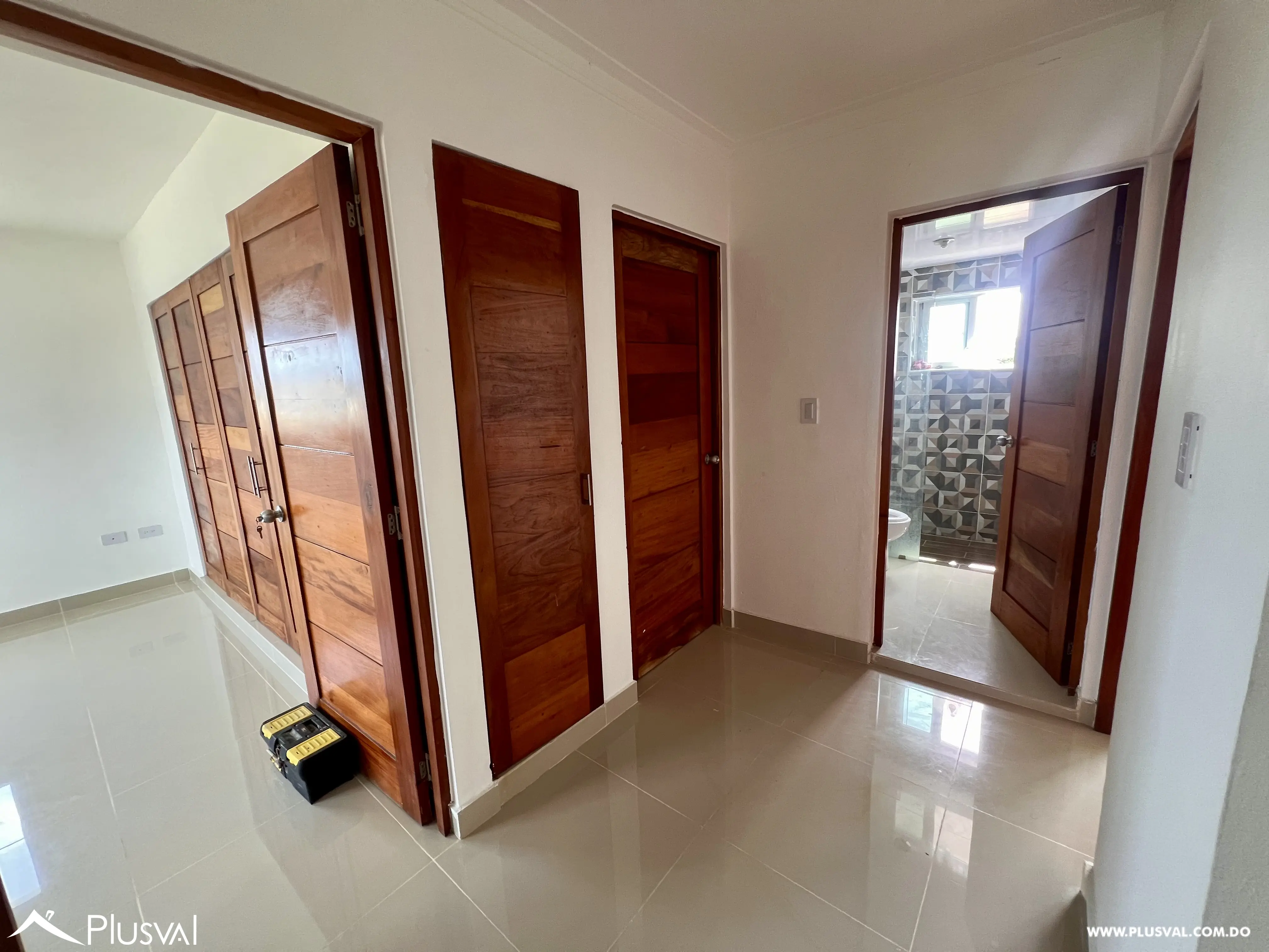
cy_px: 476
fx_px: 477
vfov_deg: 89.9
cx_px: 634
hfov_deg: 106.2
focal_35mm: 13
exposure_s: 1/99
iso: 160
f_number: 1.8
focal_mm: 1.57
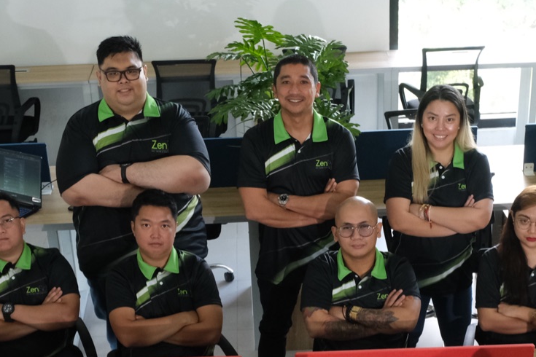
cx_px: 296
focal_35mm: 74
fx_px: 1102
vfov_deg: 17.8
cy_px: 385
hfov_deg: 27.3
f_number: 5
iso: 2500
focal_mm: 22.7
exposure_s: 1/125
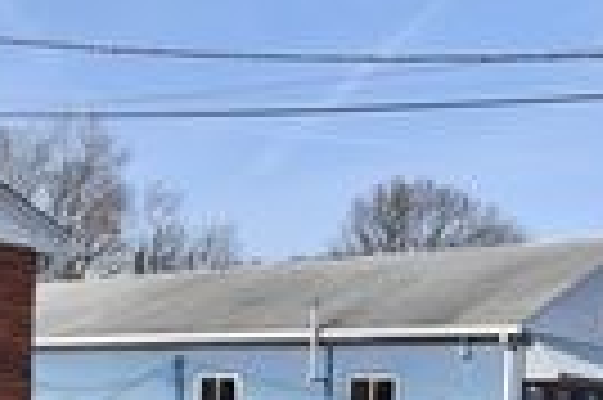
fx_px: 1219
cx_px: -14
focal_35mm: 73
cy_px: 420
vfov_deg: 18.1
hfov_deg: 26.2
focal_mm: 13
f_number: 10
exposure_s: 1/200
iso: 100
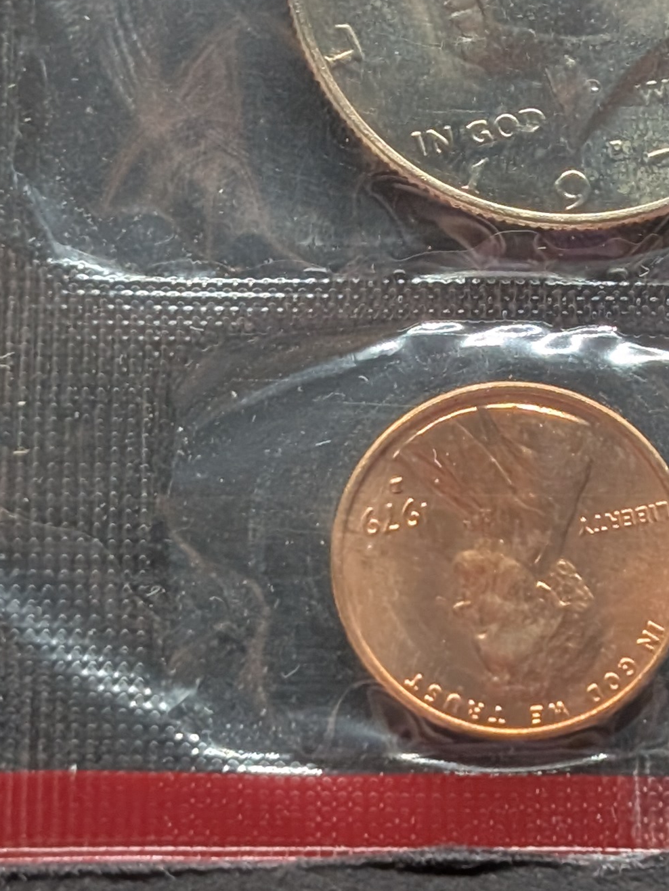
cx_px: 538
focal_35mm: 152
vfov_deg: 12.9
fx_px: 3916
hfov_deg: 9.7
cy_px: 120
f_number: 1.68
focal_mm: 6.9
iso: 149
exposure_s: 1/137
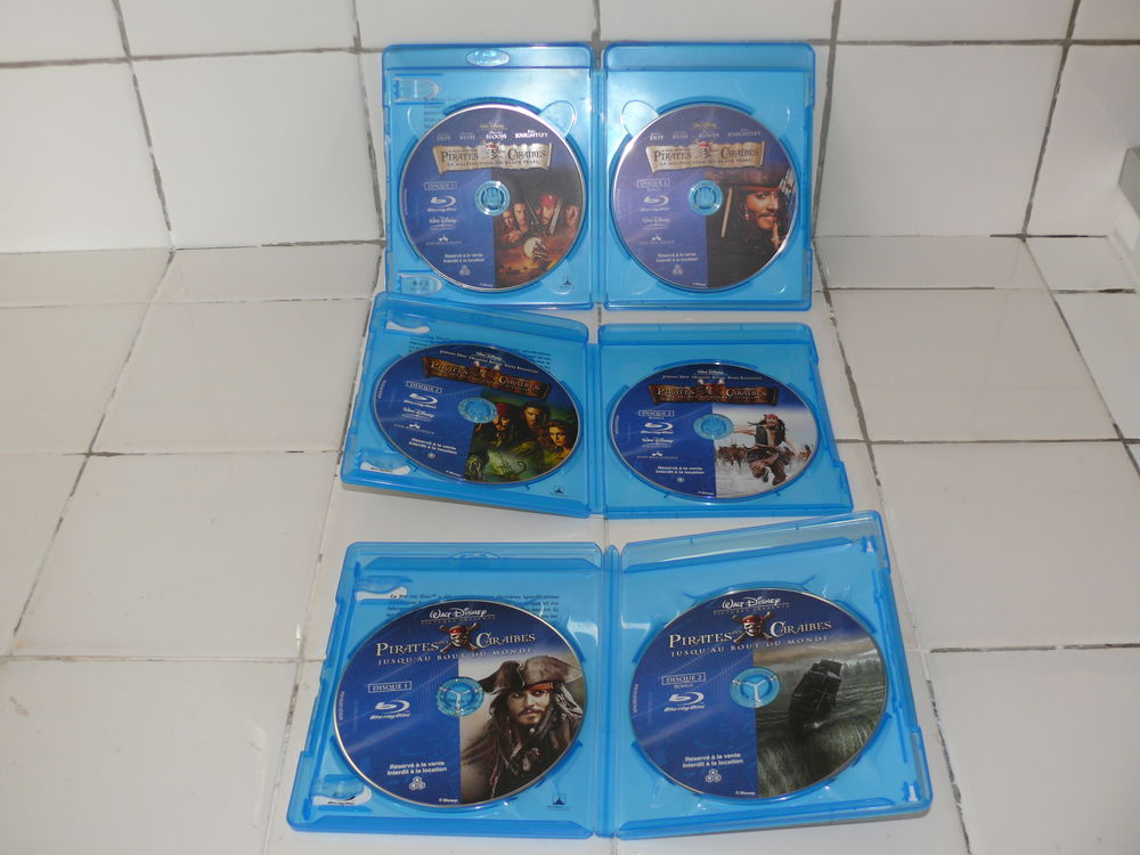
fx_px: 1284
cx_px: 570
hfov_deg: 47.9
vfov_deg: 36.8
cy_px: 428
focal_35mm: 39
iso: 100
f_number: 2.8
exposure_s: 1/30
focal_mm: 8.1
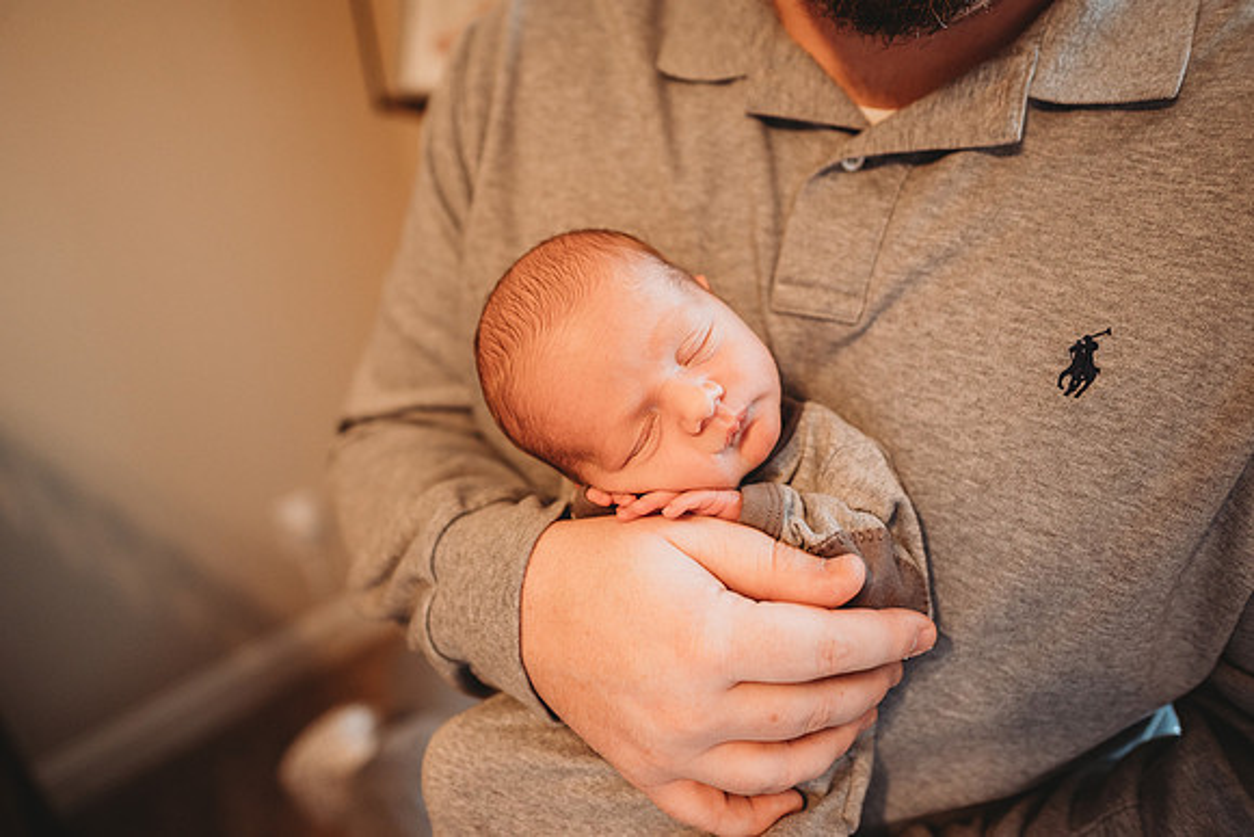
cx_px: 627
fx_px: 836
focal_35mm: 24
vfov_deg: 53.2
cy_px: 418
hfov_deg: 73.7
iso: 500
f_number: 2.2
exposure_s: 1/160
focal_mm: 24
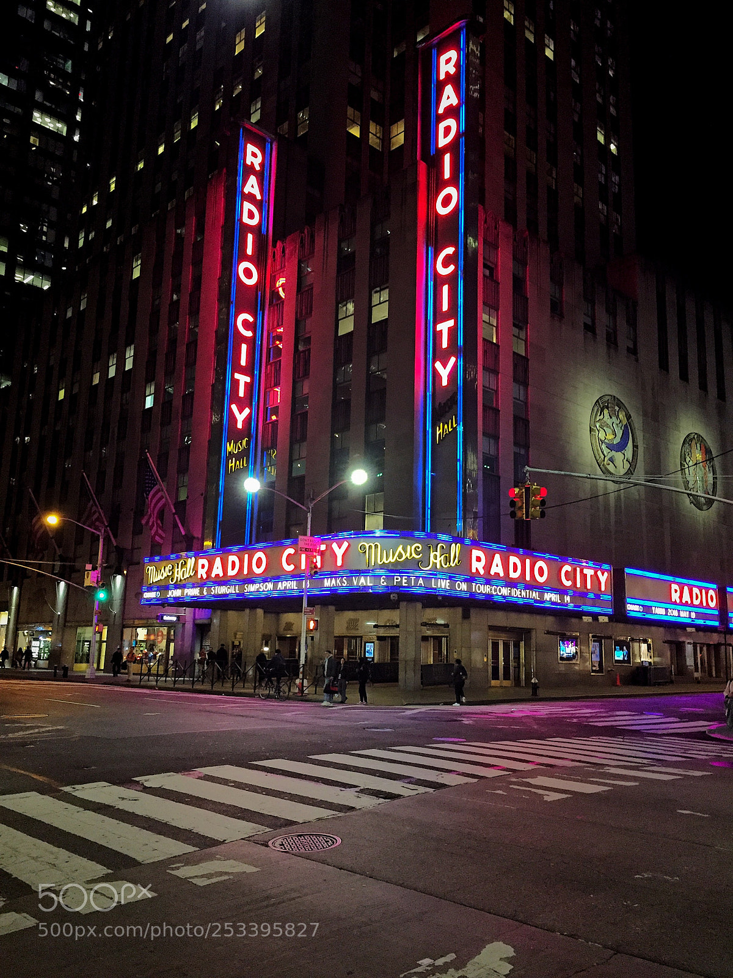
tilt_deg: +12.1
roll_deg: -2.4
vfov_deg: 61.7
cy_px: 489
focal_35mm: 29
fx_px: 819
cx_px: 366
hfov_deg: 48.2
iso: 250
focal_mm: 4.15
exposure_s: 1/20
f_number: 2.2
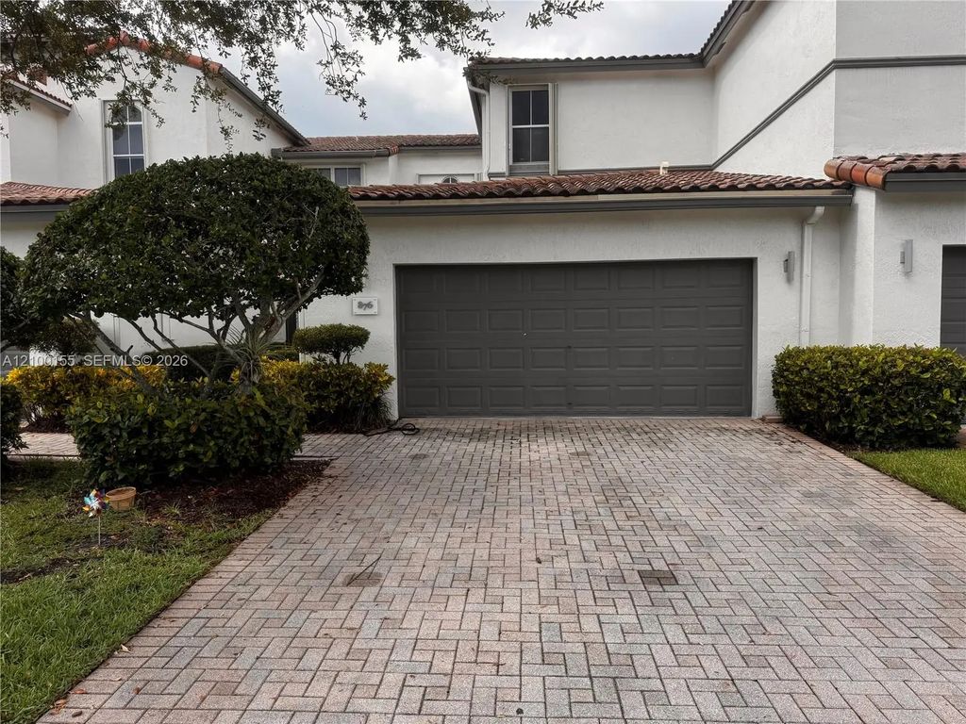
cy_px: 362
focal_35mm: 24
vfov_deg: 56.8
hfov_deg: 71.6
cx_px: 483
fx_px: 670
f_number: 1.78
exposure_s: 1/2041
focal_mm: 6.76
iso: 80
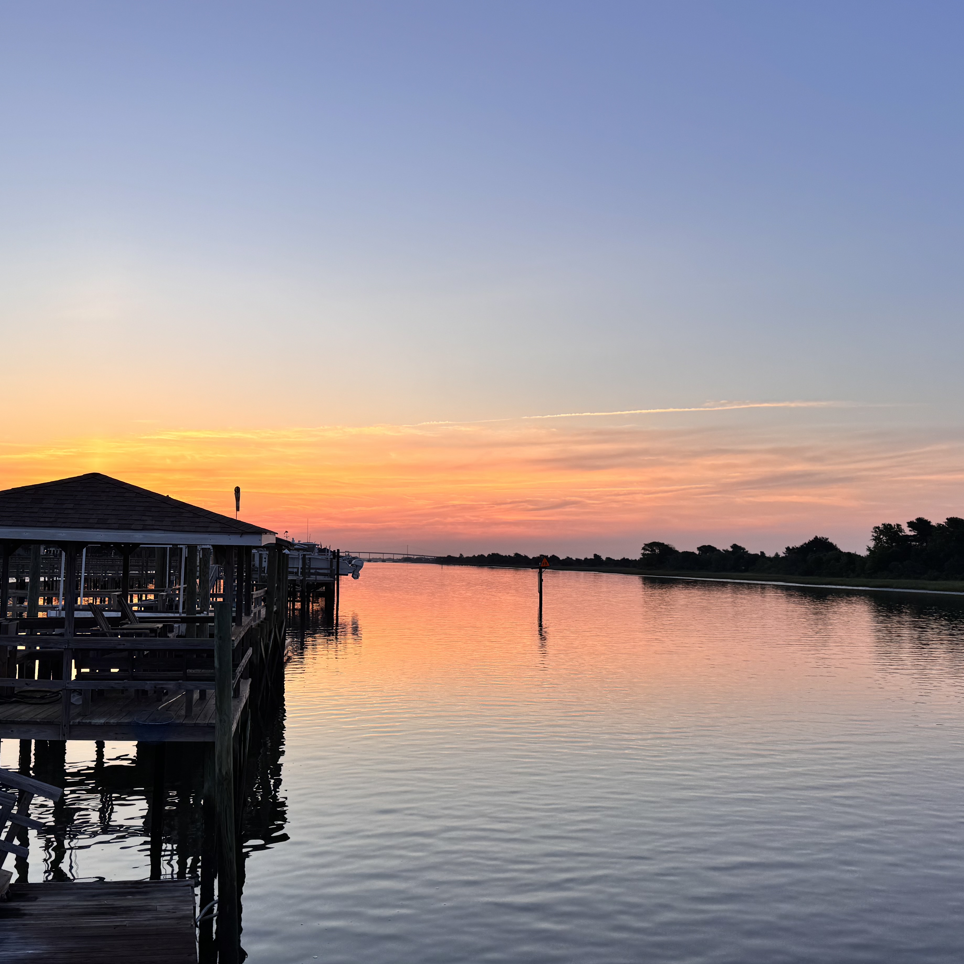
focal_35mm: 33
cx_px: 346
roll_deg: -0.8
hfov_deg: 49.1
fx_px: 1040
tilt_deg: +2.8
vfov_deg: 49.7
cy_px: 507
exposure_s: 1/888
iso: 80
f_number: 1.78
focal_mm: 6.76
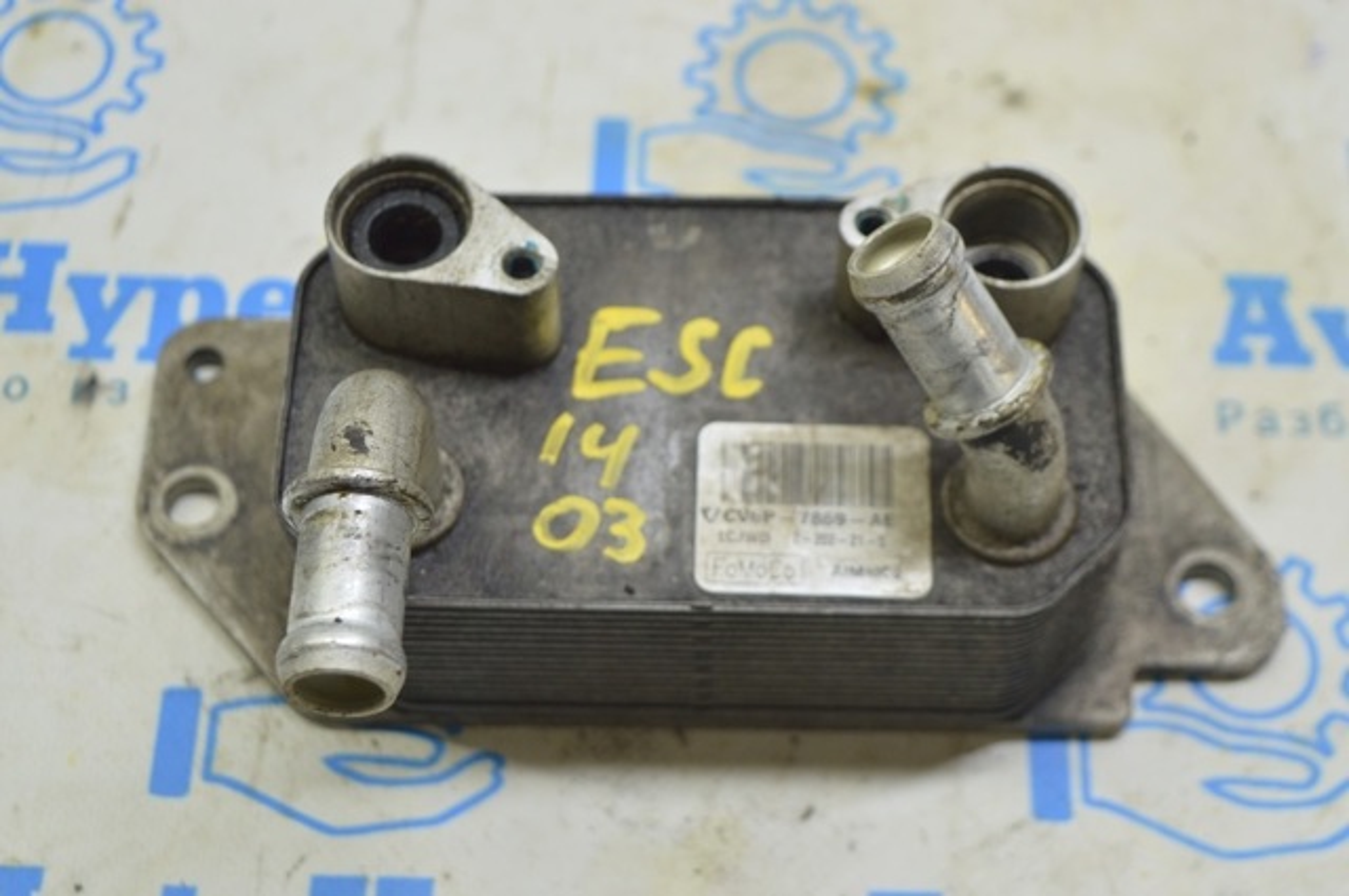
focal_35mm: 63
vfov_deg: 21.5
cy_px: 448
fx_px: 2358
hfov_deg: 31.9
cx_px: 674
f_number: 5.6
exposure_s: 1/20
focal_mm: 42
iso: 400
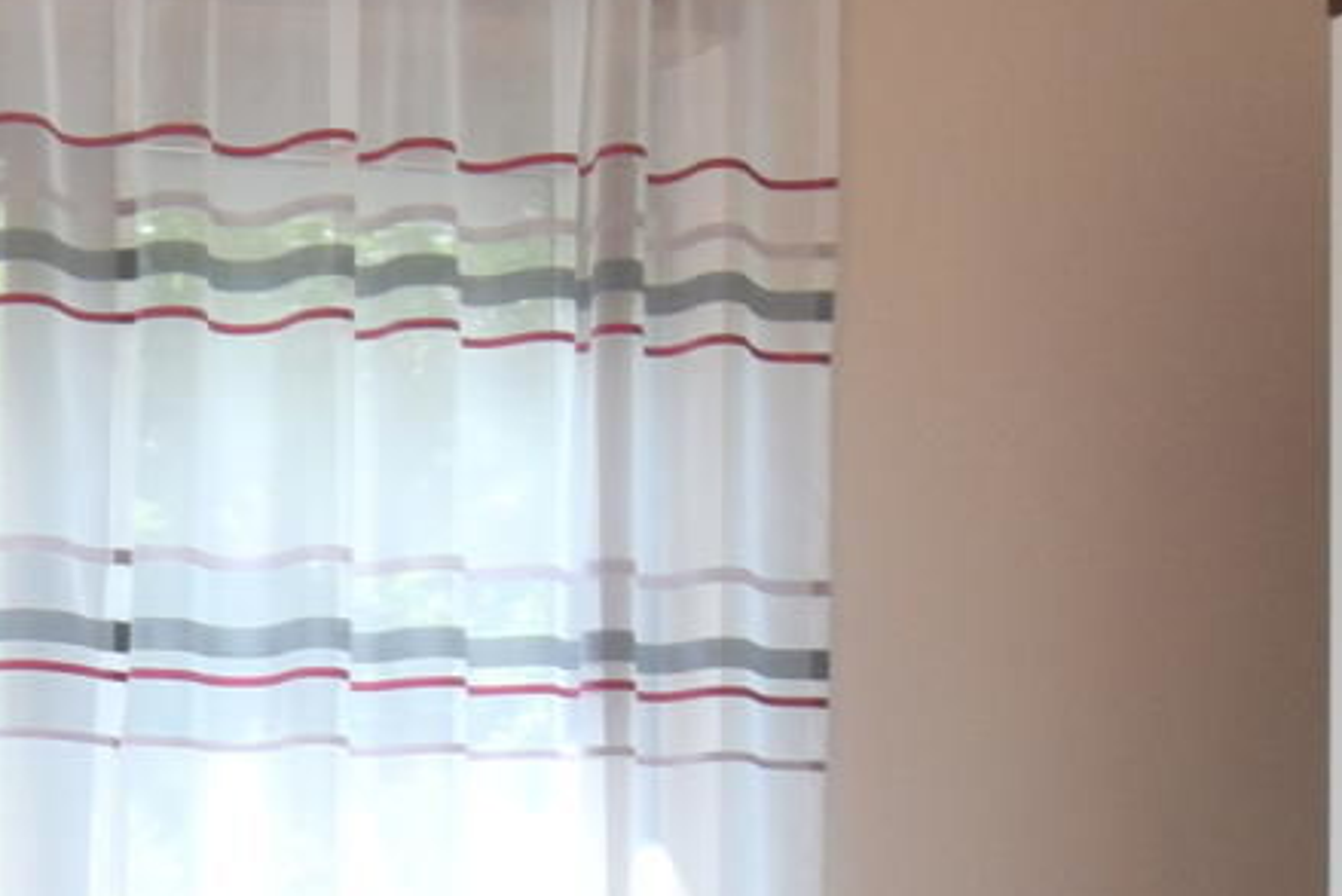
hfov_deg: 22.6
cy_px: 887
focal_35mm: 82
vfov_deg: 16.3
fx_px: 3058
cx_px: -306
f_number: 7.1
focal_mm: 10
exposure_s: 1/200
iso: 400
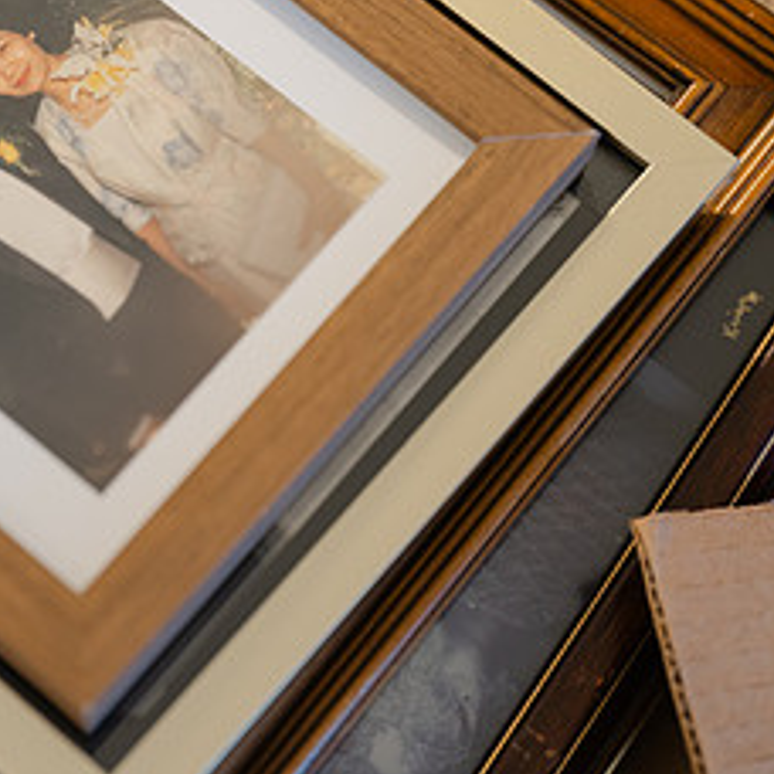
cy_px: 182
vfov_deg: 17.5
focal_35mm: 99
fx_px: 2504
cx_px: 54
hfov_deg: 17.3
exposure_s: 1/125
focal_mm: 55
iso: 800
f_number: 1.7
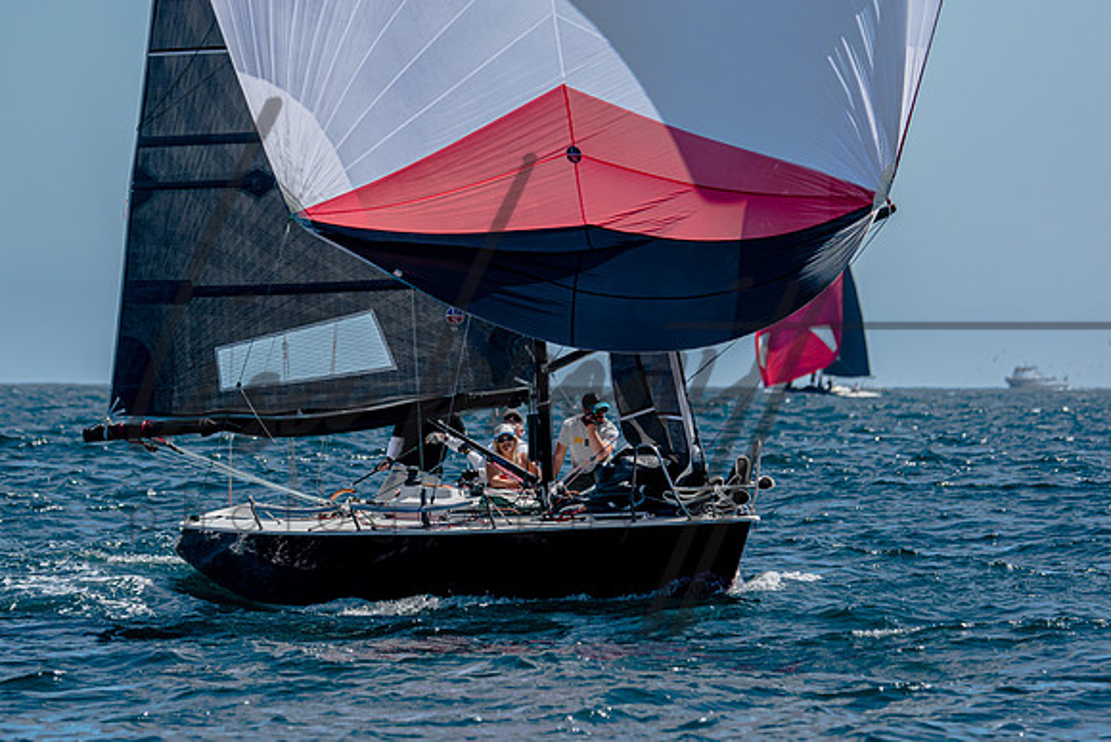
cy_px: 371
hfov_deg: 5.5
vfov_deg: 3.7
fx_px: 11598
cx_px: 556
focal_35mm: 376
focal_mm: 240
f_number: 5.3
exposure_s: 1/2000
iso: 200
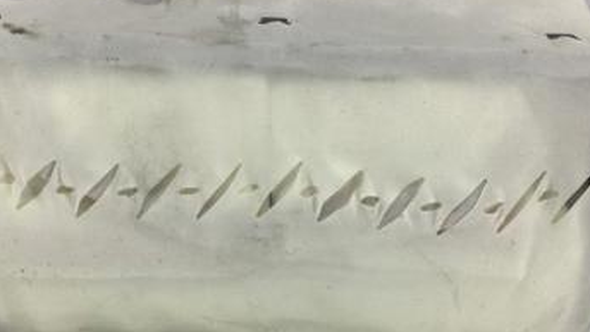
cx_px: 272
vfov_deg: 20.2
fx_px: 923
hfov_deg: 35.4
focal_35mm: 59
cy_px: 253
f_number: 2.2
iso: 25
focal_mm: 4.15
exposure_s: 1/50
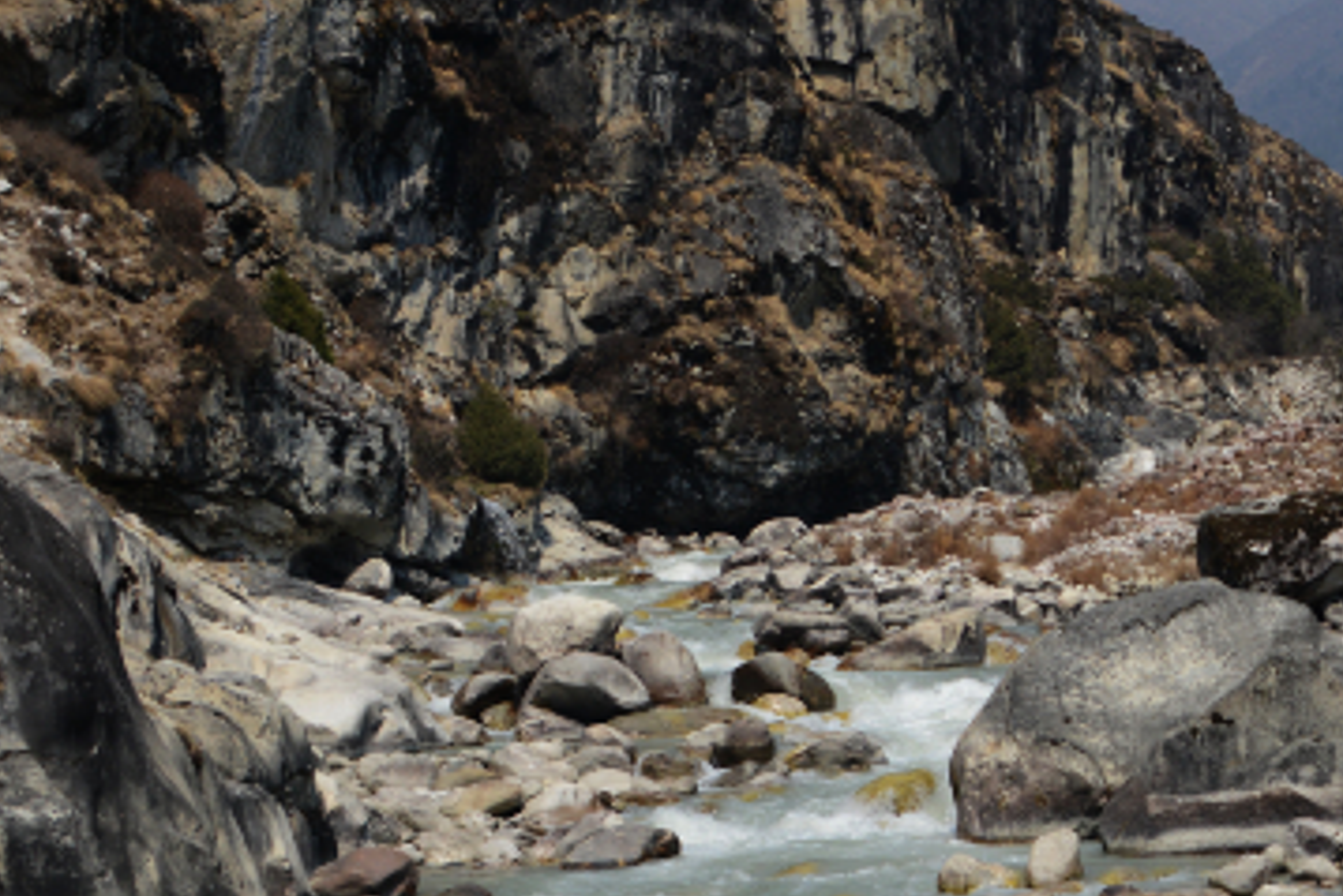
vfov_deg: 14.4
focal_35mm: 95
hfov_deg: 20.7
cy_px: 414
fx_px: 3545
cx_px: 1354
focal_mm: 34
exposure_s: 1/2000
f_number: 5
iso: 250
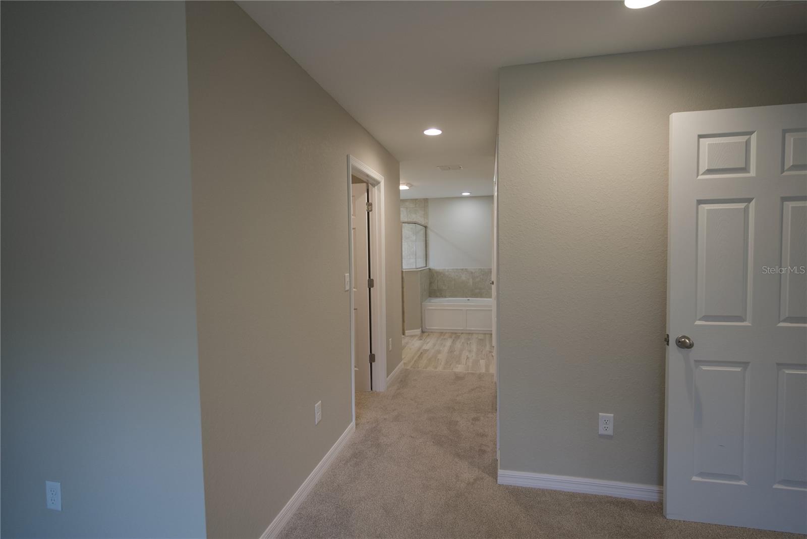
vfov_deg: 70.5
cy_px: 270
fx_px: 381
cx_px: 404
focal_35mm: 17
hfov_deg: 93.3
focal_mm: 17
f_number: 2.8
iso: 640
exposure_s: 1/160
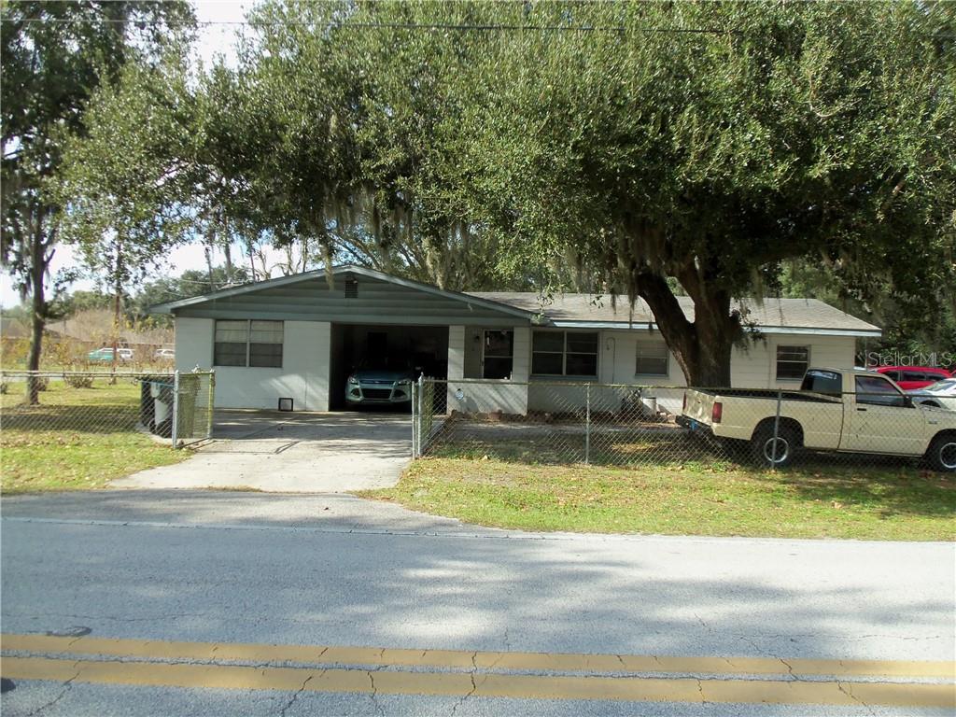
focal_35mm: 29
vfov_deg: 48.2
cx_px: 478
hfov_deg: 61.7
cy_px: 358
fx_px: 801
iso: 80
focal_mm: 5.2
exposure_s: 1/320
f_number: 3.4
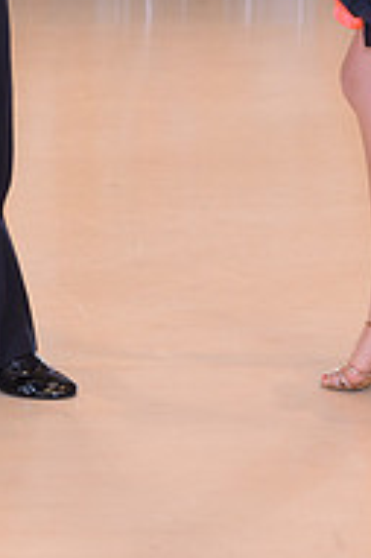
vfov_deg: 9.5
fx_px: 3298
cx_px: 247
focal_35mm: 213
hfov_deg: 6.4
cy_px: -181
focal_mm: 70
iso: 1250
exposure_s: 1/250
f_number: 5.6
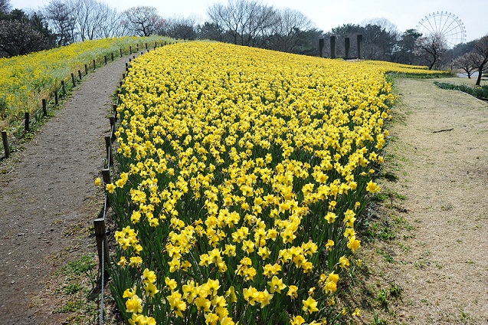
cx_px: 244
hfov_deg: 55.8
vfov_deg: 38.8
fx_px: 461
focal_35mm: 34
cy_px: 162
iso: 500
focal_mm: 34
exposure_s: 1/800
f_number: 11
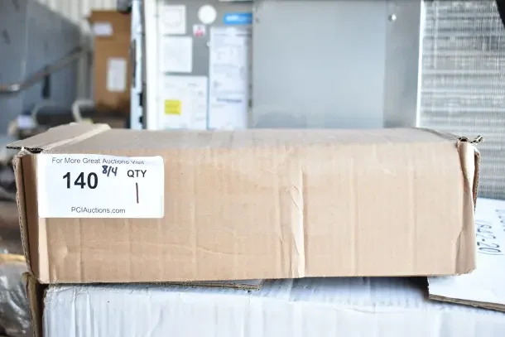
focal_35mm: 48
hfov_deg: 41.1
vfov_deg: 28.1
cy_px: 168
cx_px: 252
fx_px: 673
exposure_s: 1/50
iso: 320
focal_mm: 32
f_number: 4.5
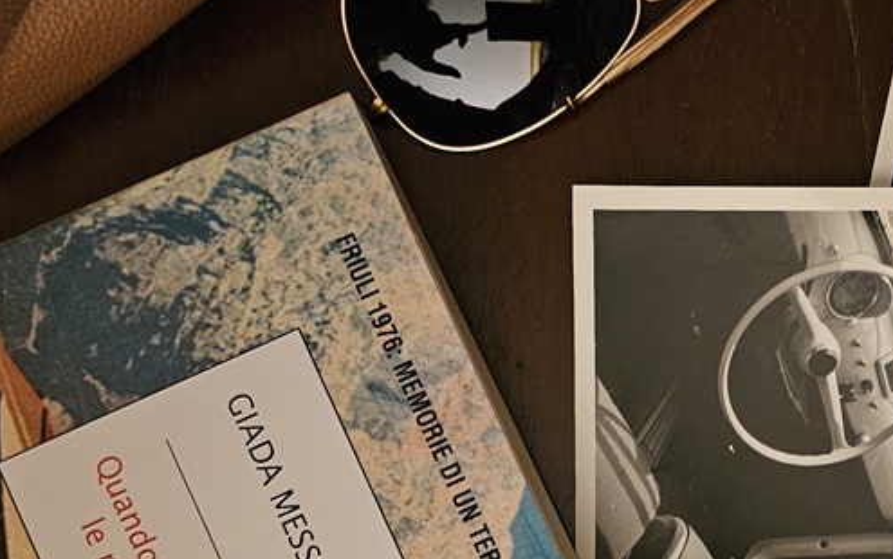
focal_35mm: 63
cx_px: 805
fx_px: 1534
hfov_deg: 31.0
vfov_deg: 19.4
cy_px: 678
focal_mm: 6.3
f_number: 1.7
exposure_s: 1/24
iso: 800
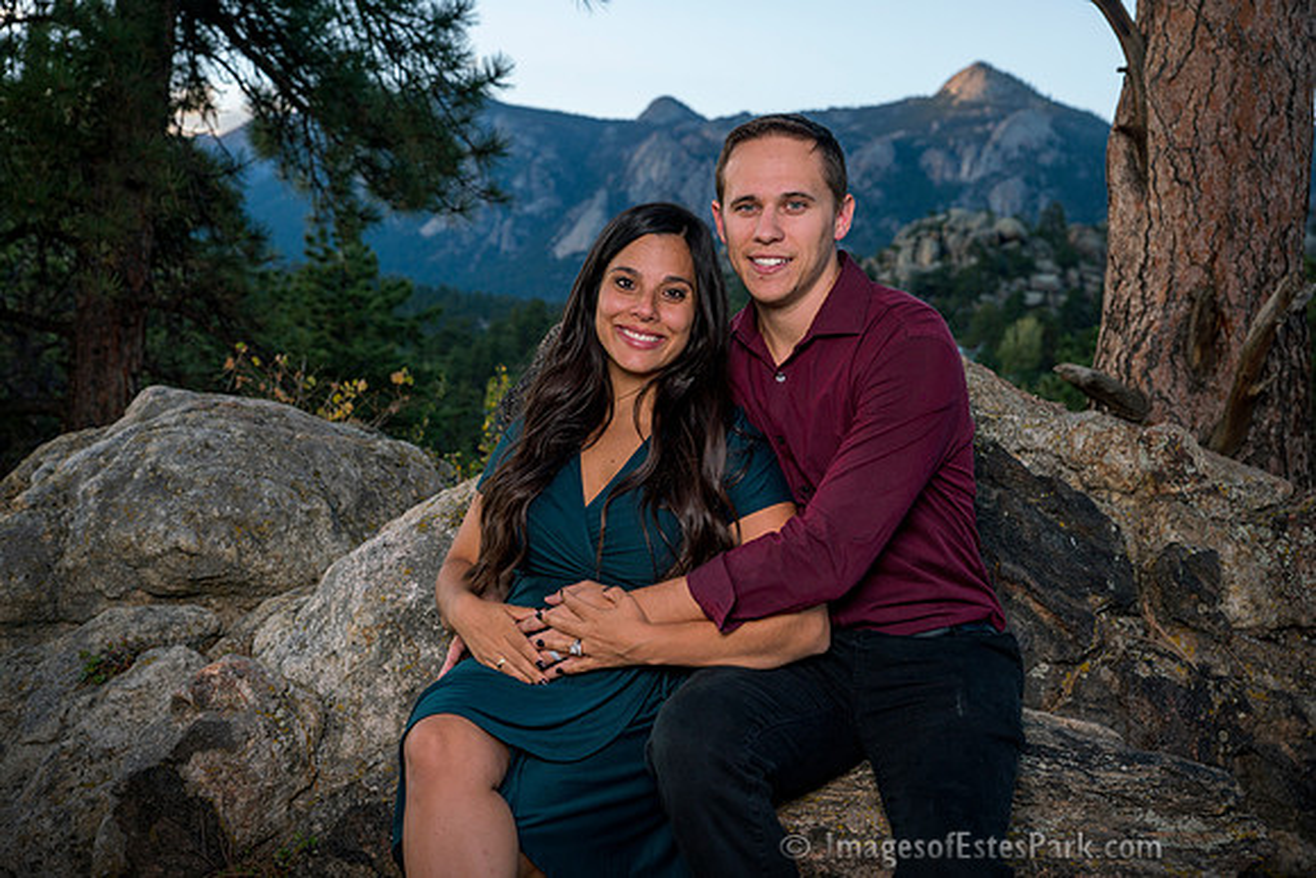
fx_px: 1828
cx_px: 658
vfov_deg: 27.0
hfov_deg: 39.6
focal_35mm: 50
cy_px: 439
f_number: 5.6
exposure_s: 1/200
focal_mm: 50
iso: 160
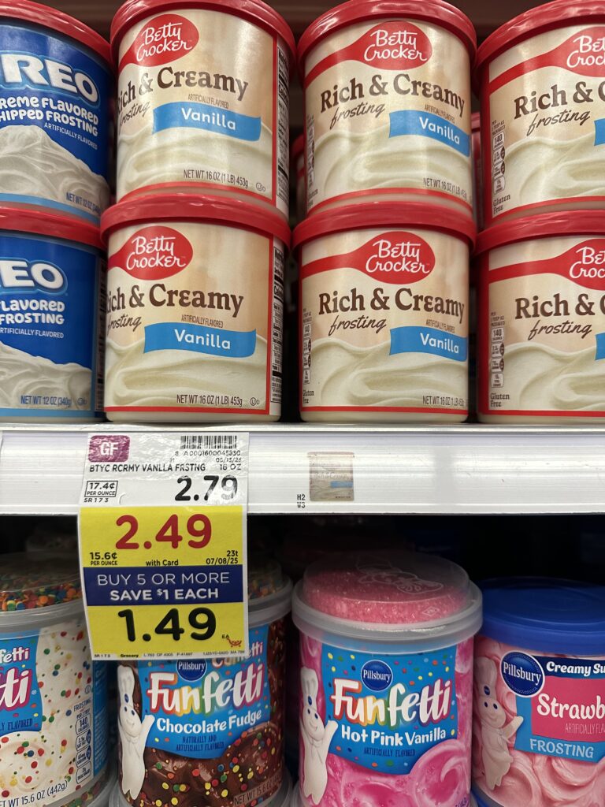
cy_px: 404
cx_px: 302
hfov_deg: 56.8
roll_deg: +0.0
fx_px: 559
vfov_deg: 71.6
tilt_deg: +3.0
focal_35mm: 24
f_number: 1.78
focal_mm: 6.86
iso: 200
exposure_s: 1/120
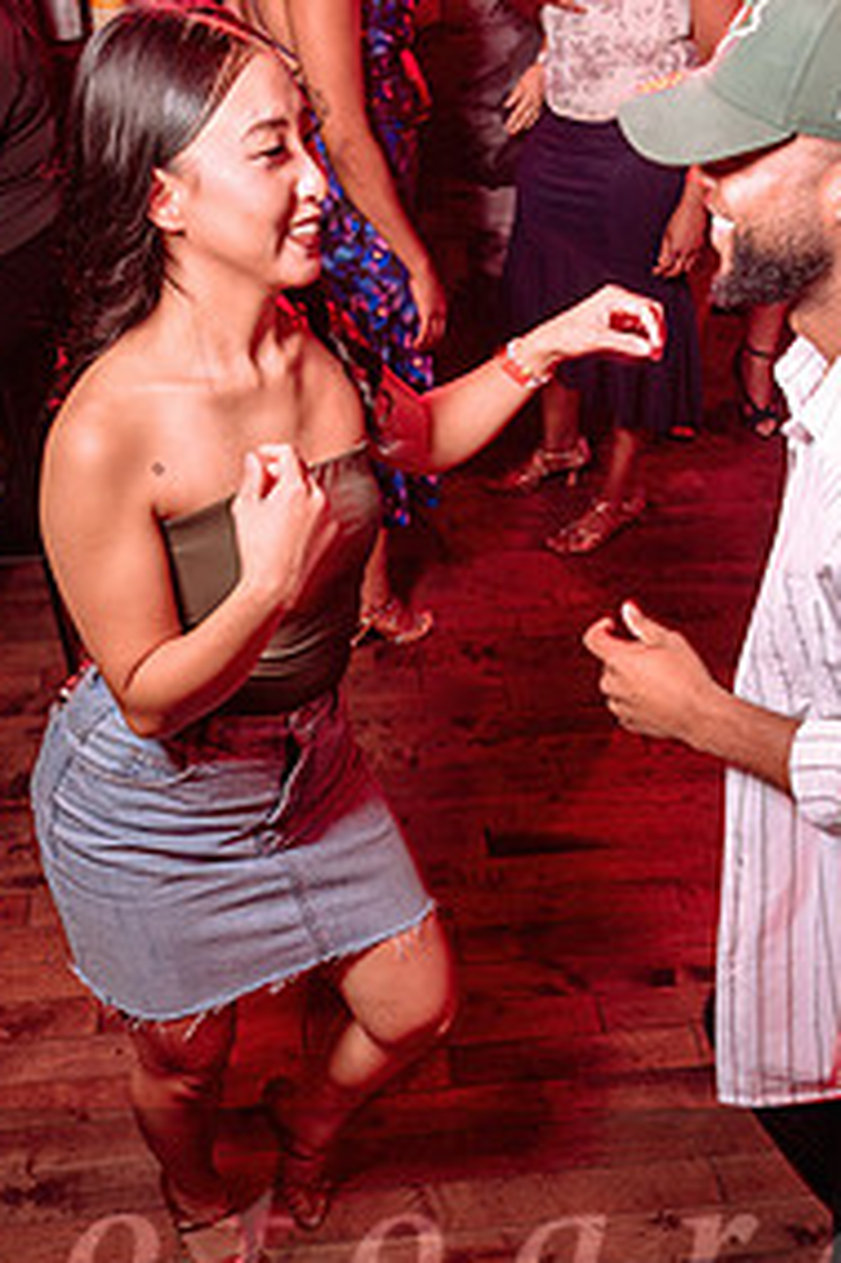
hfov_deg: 27.4
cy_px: 647
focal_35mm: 49
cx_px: 512
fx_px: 1719
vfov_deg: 40.4
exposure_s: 1/30
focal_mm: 24
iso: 800
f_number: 3.2
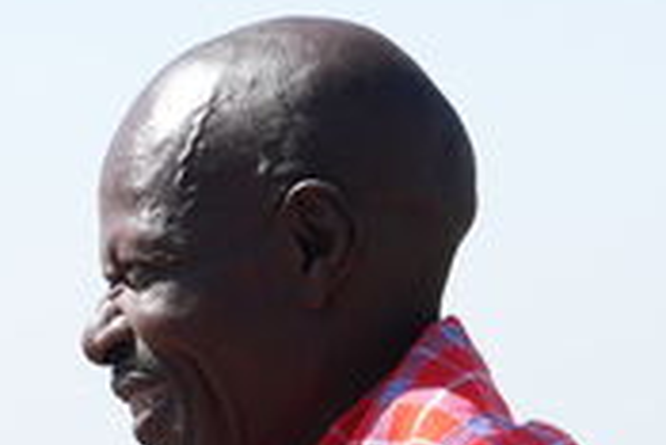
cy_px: 546
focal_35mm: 373
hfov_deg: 5.5
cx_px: -38
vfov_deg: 3.7
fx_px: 6906
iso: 100
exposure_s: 1/1000
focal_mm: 70
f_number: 2.8
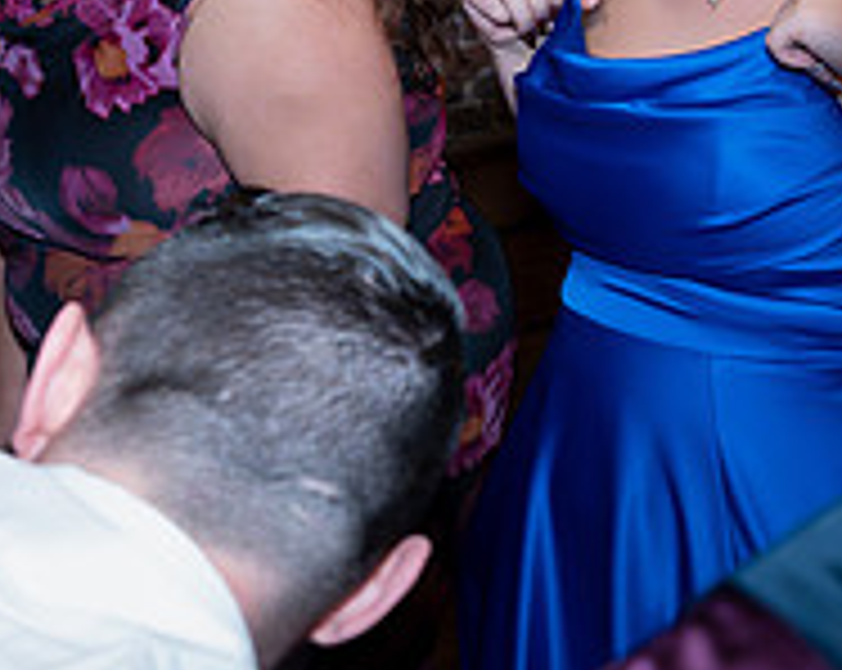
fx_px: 2538
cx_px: 491
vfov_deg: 15.0
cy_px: 214
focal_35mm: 102
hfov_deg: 18.8
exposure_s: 1/250
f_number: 5
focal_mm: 35
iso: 6400
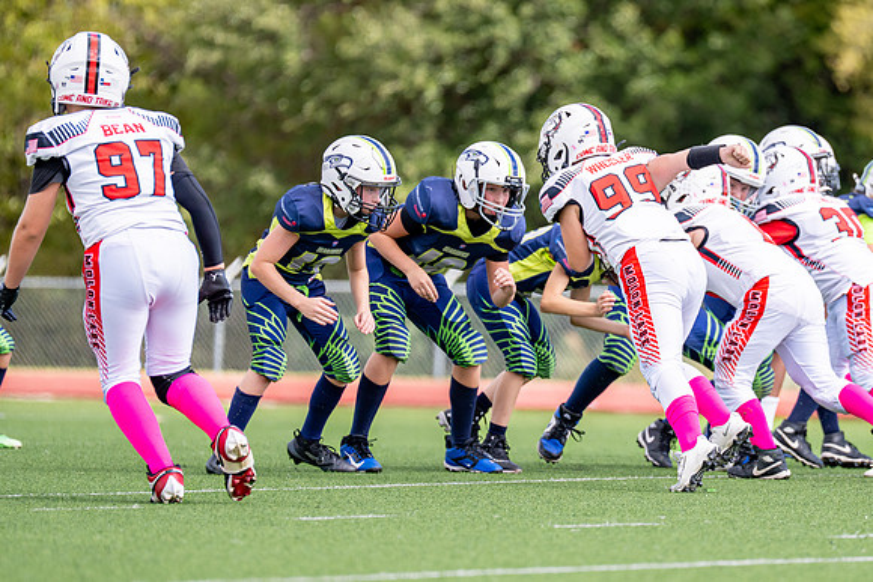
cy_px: 300
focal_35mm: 328
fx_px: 7948
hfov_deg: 6.3
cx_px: 644
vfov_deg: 4.2
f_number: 2.8
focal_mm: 200
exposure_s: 1/3200
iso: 250
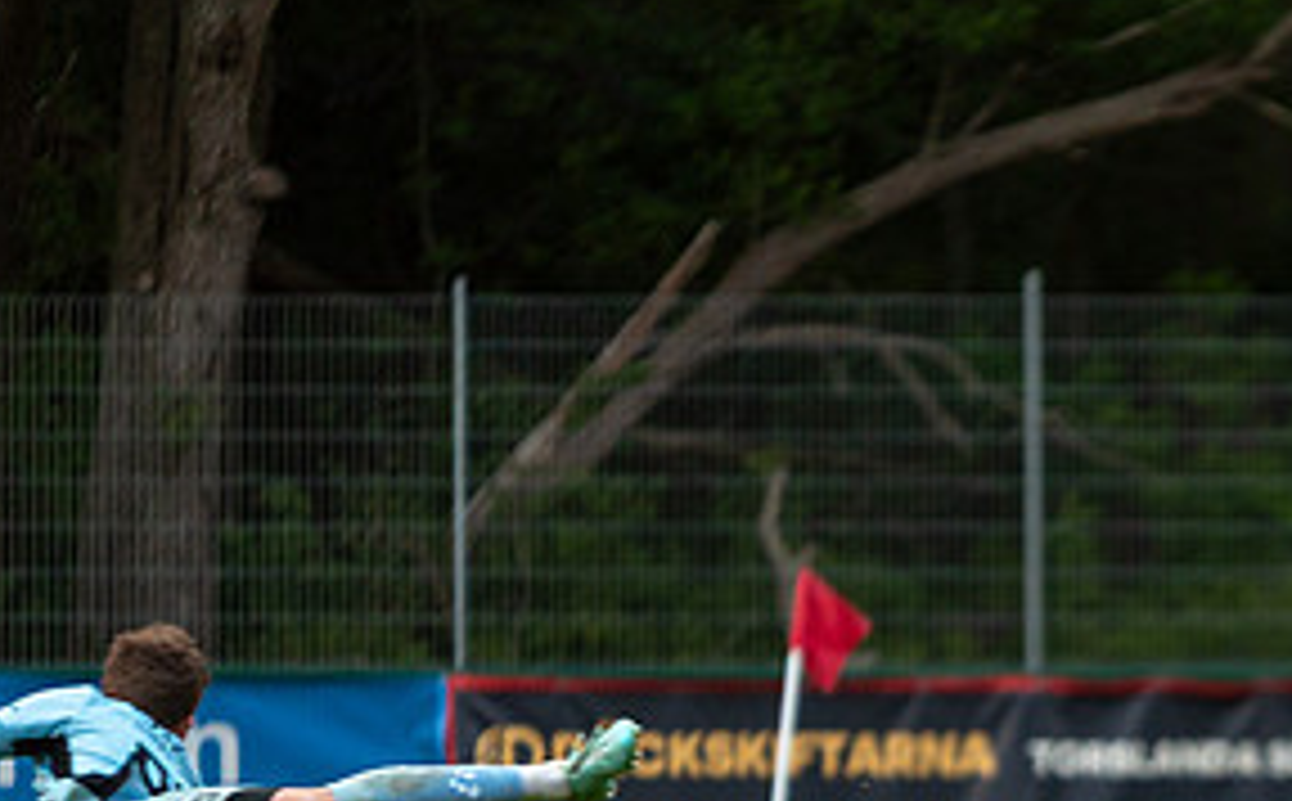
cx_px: 1158
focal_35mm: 535
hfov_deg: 3.9
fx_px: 18798
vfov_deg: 2.4
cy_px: 891
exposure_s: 1/800
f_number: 3.2
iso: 800
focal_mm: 185
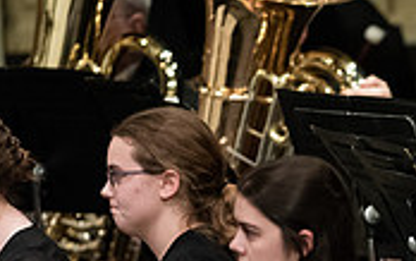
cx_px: 672
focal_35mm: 1017
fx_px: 11538
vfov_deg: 1.3
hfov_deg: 2.1
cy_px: 286
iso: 3200
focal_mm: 300
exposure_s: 1/250
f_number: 3.2
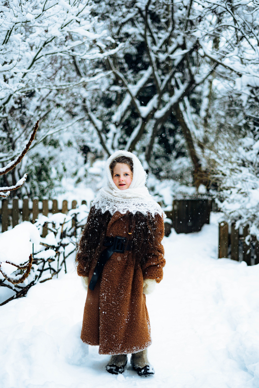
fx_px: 540
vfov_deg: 39.6
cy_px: 194
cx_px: 130
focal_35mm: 50
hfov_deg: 27.0
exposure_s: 1/320
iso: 400
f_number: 2
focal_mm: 50
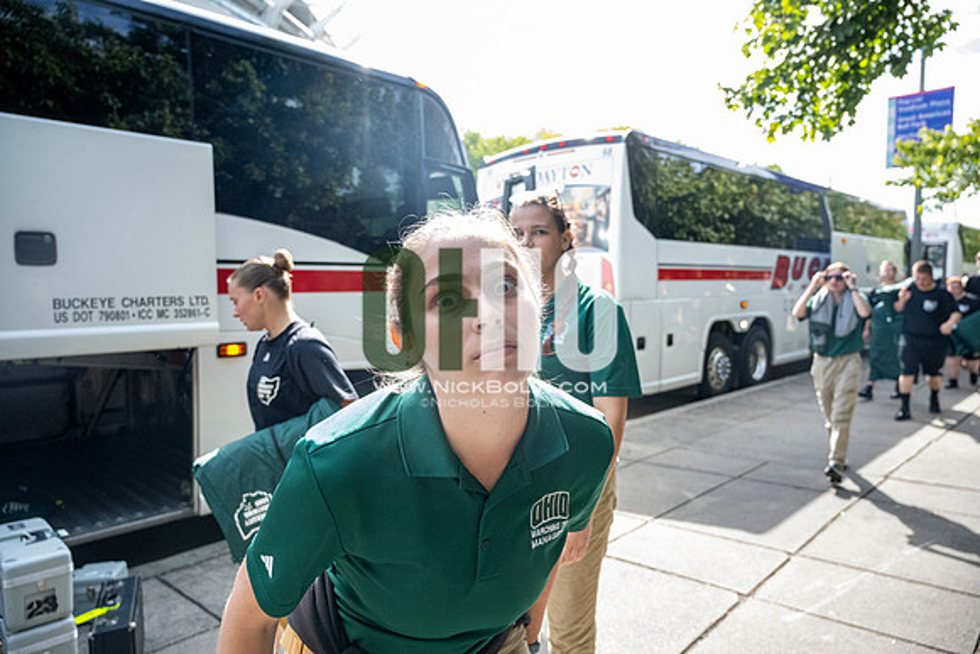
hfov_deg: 73.7
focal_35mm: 24
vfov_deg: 53.2
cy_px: 327
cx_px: 490
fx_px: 653
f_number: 4
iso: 3200
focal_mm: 24
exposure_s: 1/3200
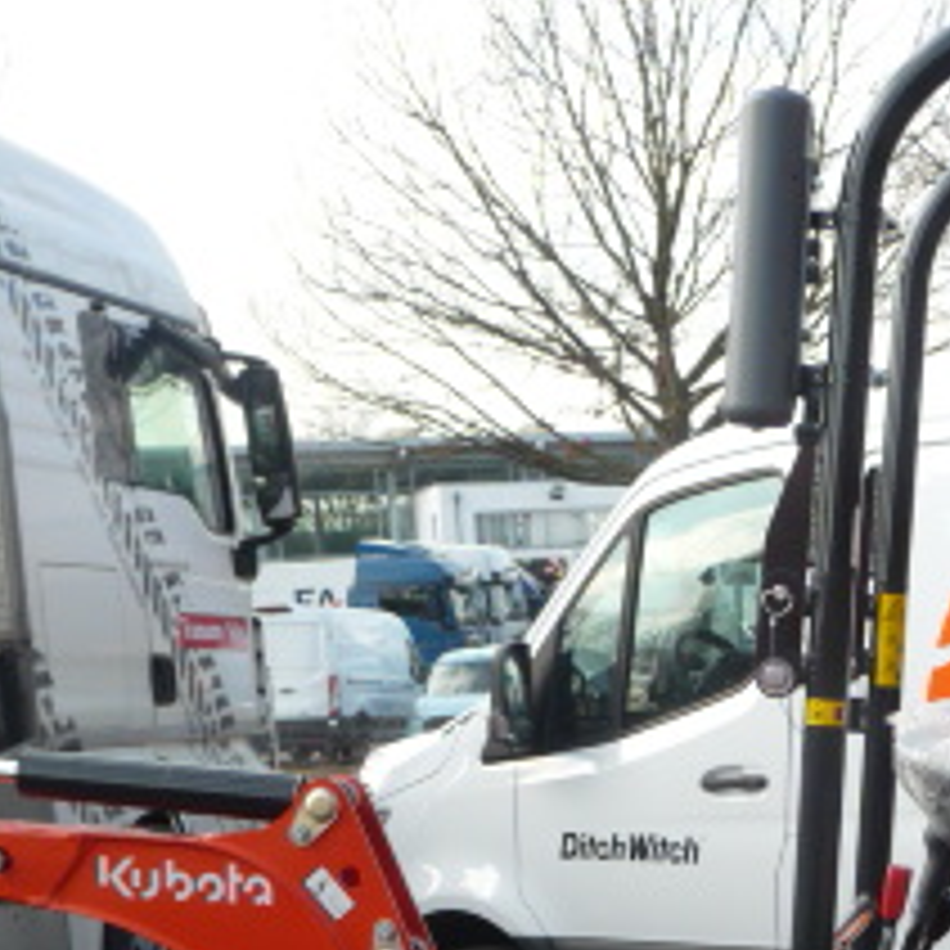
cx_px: 680
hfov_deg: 22.9
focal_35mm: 75
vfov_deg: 22.0
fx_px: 2329
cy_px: 1004
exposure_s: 1/250
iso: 100
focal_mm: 4.7
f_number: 3.3
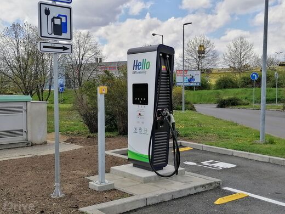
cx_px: 142
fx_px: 362
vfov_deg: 32.9
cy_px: 107
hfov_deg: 42.9
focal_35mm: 44
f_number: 1.8
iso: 50
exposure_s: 1/1770
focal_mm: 5.3
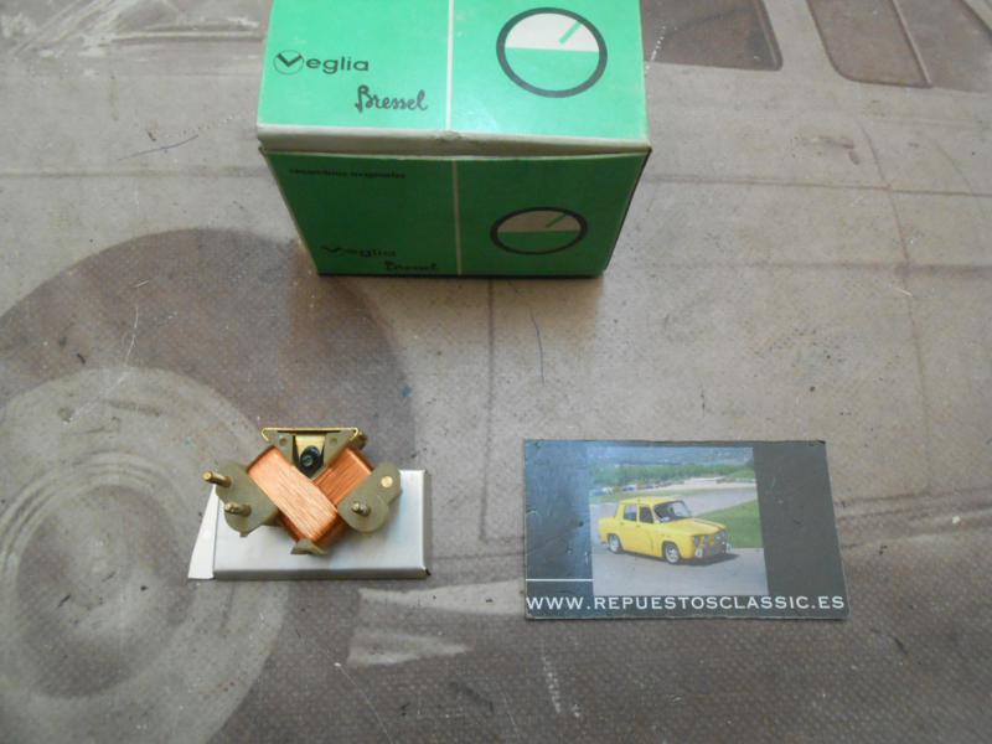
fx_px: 745
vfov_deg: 53.1
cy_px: 372
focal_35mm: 26
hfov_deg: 67.3
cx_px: 496
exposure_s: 1/30
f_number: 3.5
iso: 400
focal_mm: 4.6
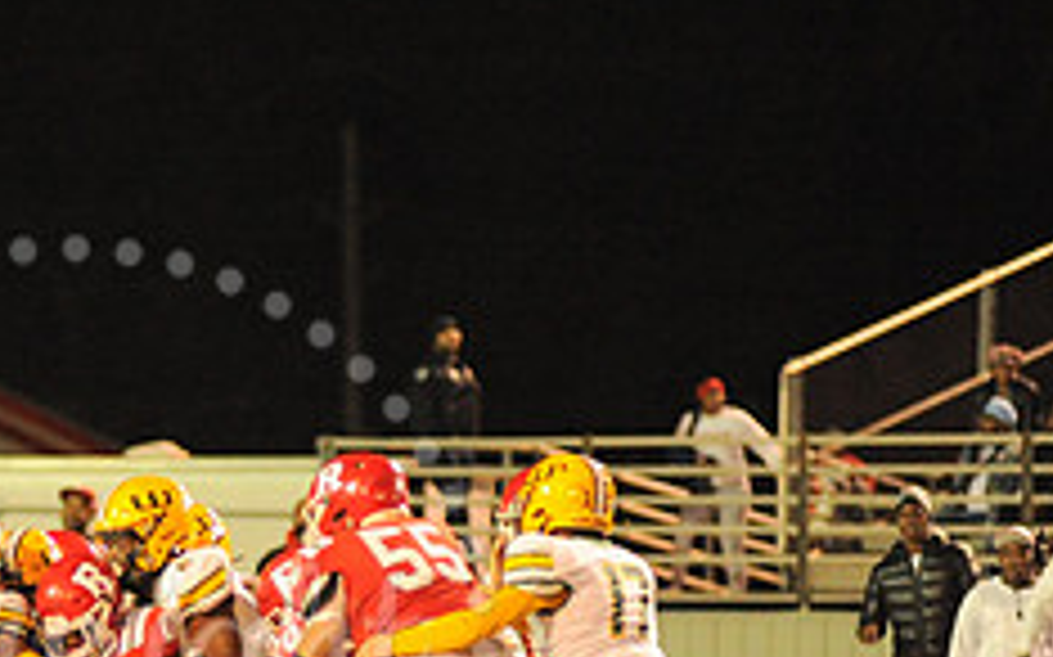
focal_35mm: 505
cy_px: 662
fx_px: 14485
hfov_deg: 4.2
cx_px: 68
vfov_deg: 2.6
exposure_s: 1/320
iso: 5000
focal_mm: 200
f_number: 3.2
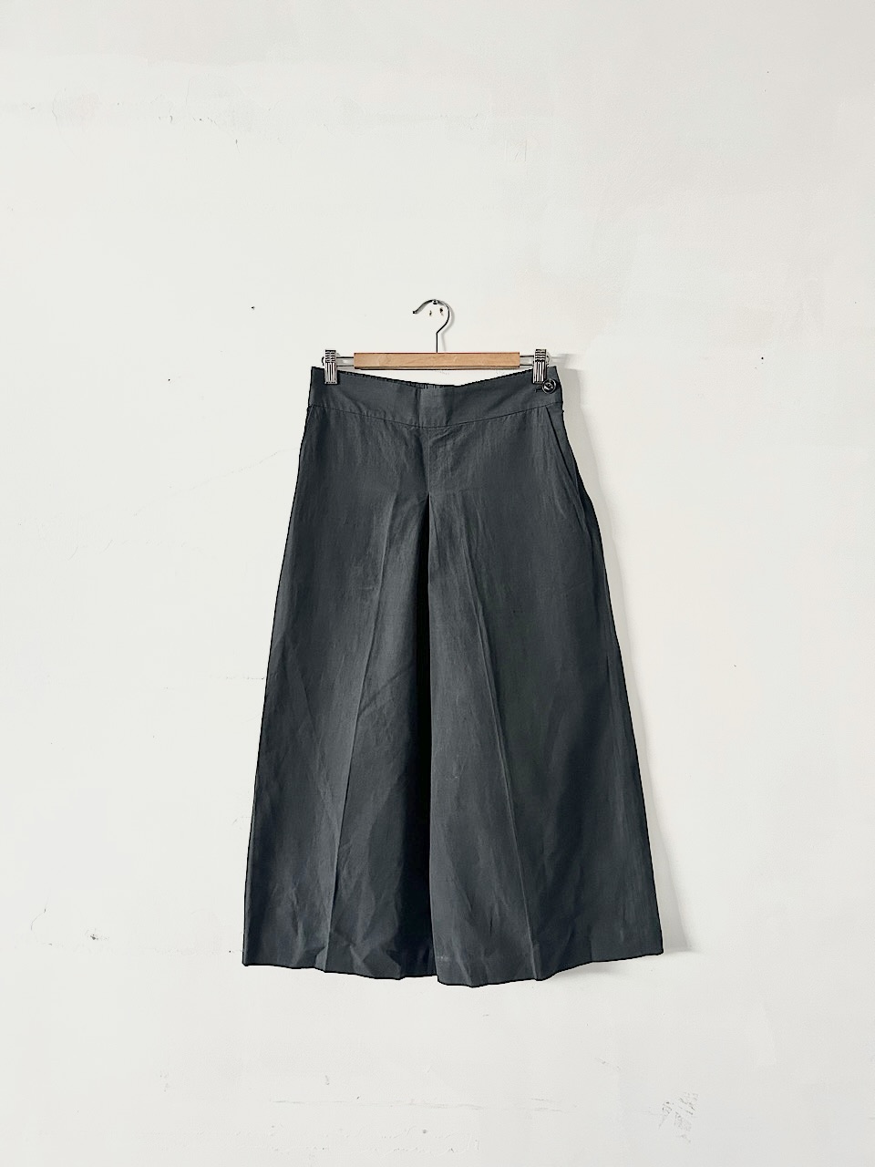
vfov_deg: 67.3
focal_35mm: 26
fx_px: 876
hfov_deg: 53.1
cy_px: 584
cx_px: 438
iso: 160
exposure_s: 1/60
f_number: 1.5
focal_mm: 5.7
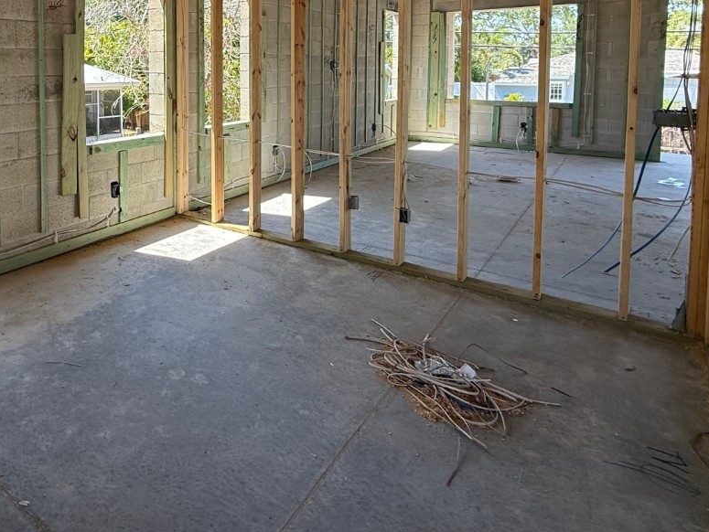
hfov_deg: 63.2
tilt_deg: -4.6
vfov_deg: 49.6
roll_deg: +0.2
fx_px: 533
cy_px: 99
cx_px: 174
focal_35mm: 26
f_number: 2.2
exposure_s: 1/232
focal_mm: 2.22
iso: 64
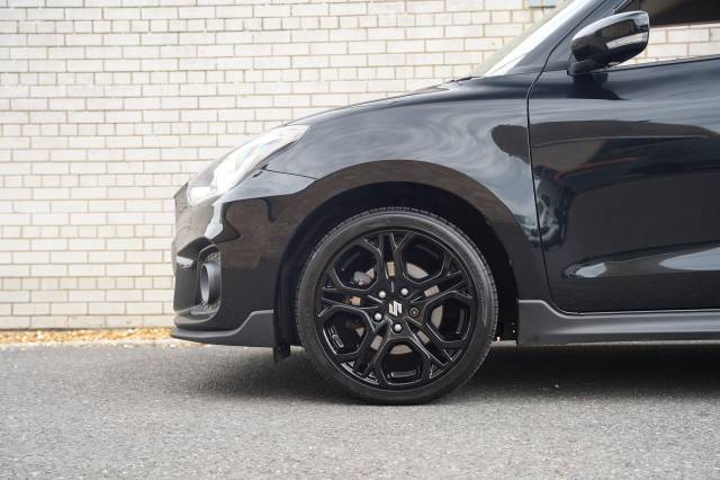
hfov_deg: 39.4
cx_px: 360
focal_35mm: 50
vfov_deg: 26.8
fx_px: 1005
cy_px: 240
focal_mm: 50.3
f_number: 4
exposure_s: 1/160
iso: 320
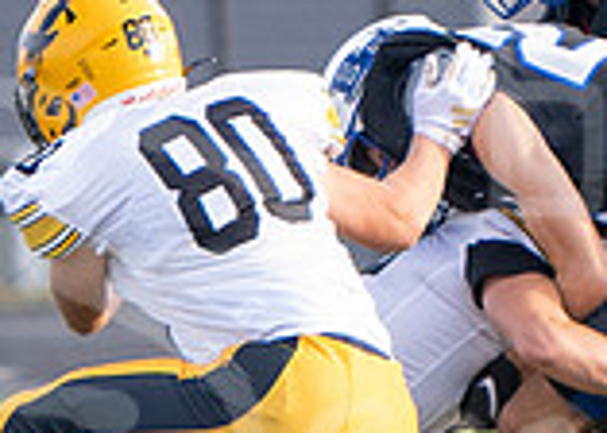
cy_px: 719
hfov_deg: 1.0
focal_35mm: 2008
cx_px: 175
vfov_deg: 0.7
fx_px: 34602
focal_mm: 200
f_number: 2.8
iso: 400
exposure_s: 1/1000
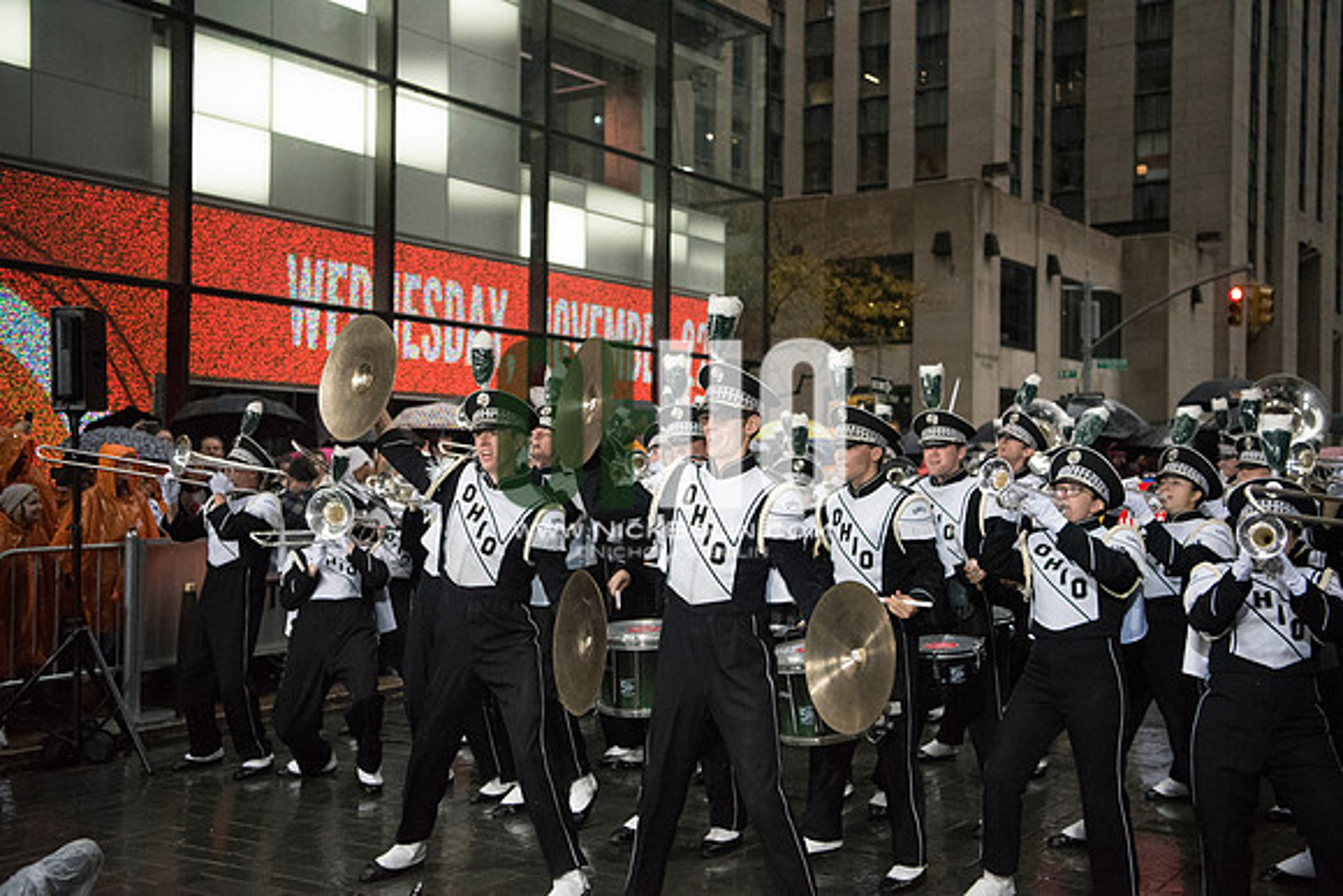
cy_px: 448
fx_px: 1493
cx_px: 672
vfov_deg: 33.4
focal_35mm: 40
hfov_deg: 48.4
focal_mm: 40
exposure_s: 1/4000
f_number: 2.8
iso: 10000
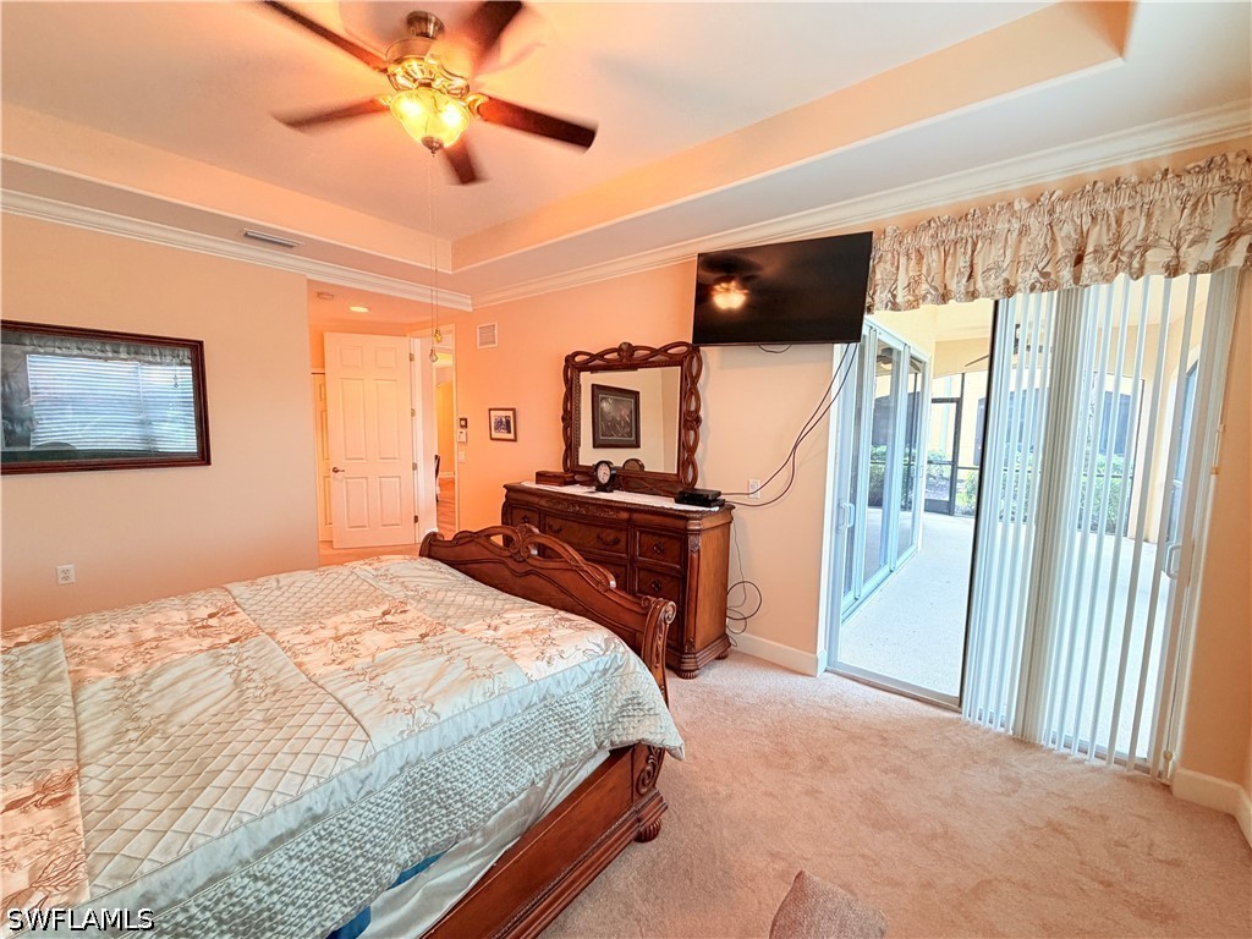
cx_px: 626
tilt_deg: -2.8
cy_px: 470
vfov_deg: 85.7
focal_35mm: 14
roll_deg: +0.8
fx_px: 506
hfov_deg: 102.1
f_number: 2.2
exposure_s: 1/60
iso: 160
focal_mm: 2.22
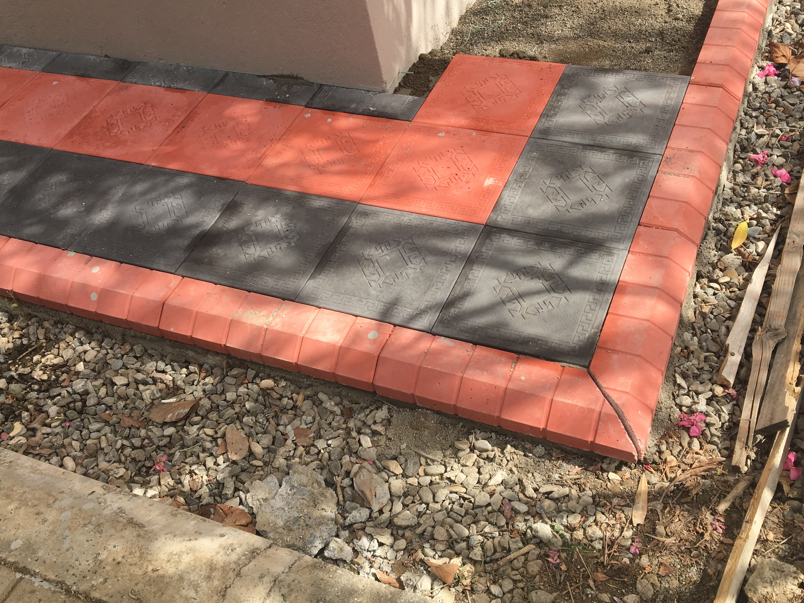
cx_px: 430
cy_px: 293
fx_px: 836
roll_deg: +12.7
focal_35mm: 36
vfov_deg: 39.7
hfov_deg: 51.3
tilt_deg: -44.1
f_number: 2.2
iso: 25
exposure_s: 1/630
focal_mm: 4.15
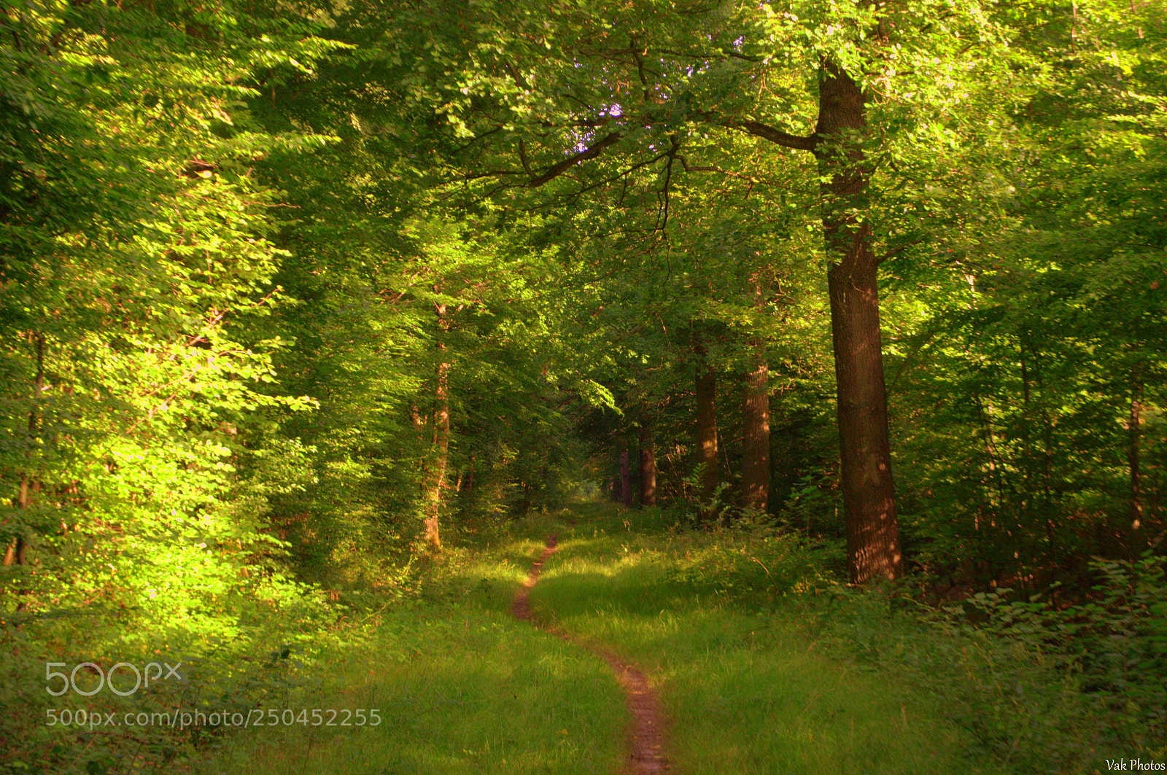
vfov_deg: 18.9
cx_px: 584
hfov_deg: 28.1
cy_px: 388
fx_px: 2331
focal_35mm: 72
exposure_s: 1/50
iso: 400
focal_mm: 48
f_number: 8
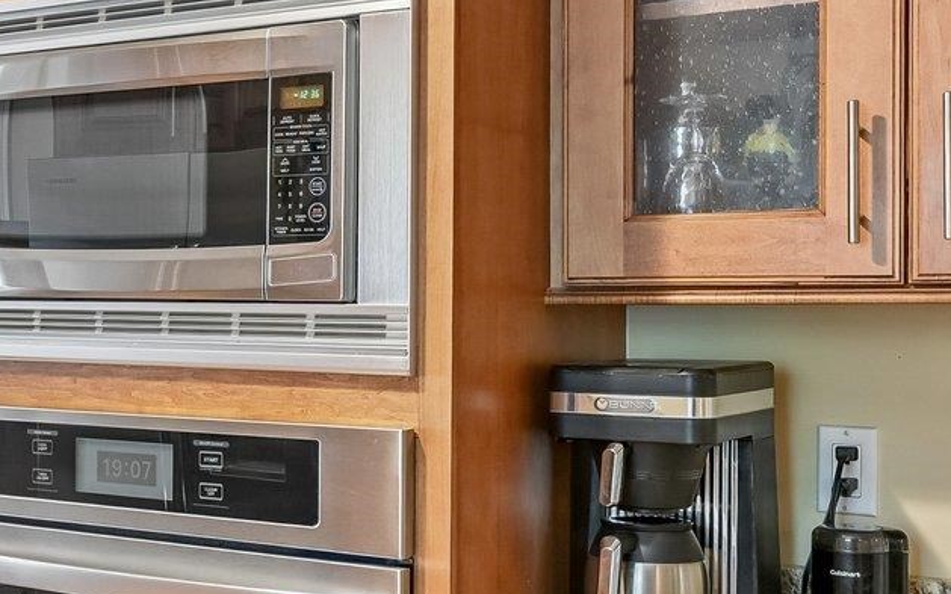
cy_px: 303
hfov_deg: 29.9
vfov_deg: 20.6
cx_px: -36
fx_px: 1633
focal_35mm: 63
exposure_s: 1/2.5
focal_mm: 19
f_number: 8
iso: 400
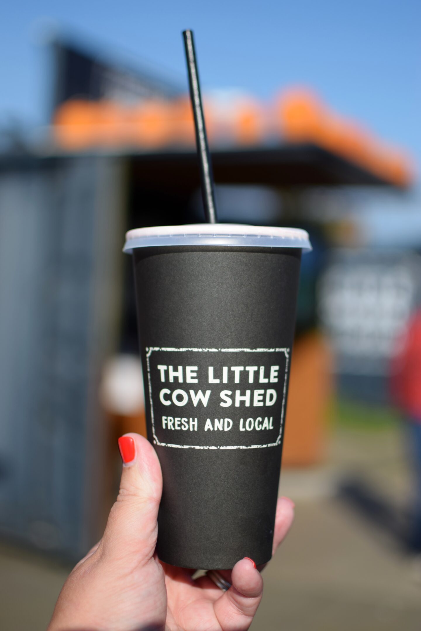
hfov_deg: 25.8
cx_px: 210
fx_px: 921
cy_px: 316
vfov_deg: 37.9
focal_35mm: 52
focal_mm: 35
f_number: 1.8
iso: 100
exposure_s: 1/4000
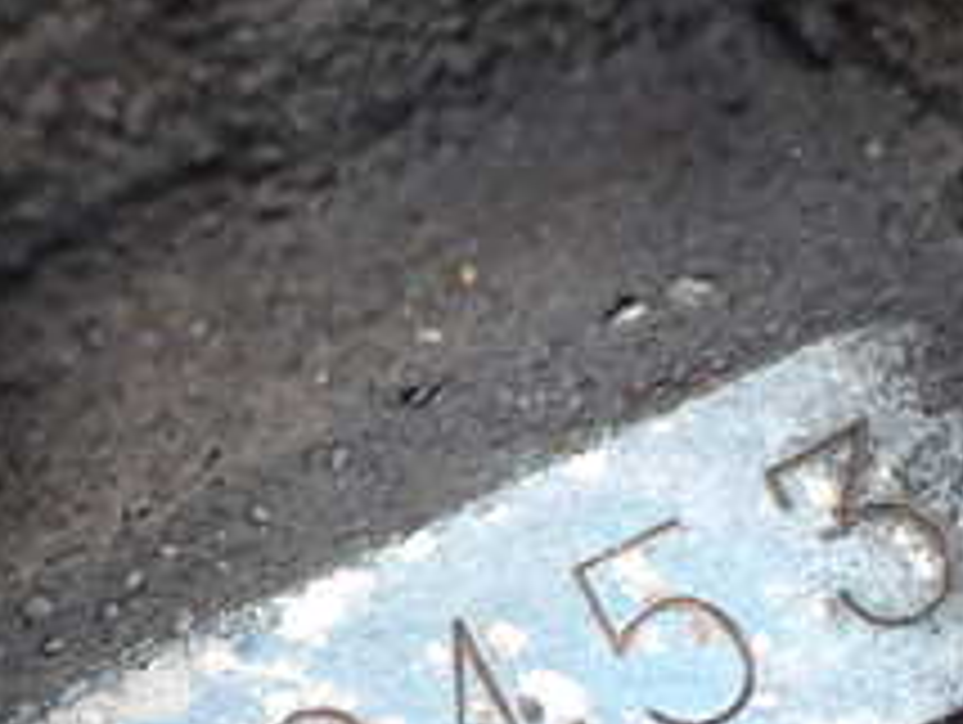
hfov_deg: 23.2
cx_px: 315
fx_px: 2339
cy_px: 675
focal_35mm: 84
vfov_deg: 17.3
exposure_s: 1/125
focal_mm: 5.4
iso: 400
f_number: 2.3
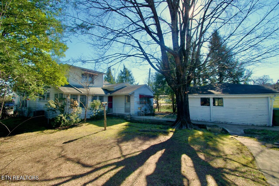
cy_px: 93
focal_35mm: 15
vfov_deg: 77.4
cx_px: 140
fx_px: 116
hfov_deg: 100.4
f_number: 9
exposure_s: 1/320
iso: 200
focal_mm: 10
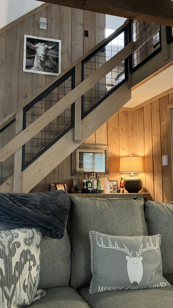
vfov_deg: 62.6
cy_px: 152
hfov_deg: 37.6
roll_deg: +0.2
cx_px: 70
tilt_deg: +6.6
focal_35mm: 31
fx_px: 253
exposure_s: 1/30
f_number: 1.8
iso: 500
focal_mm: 3.99
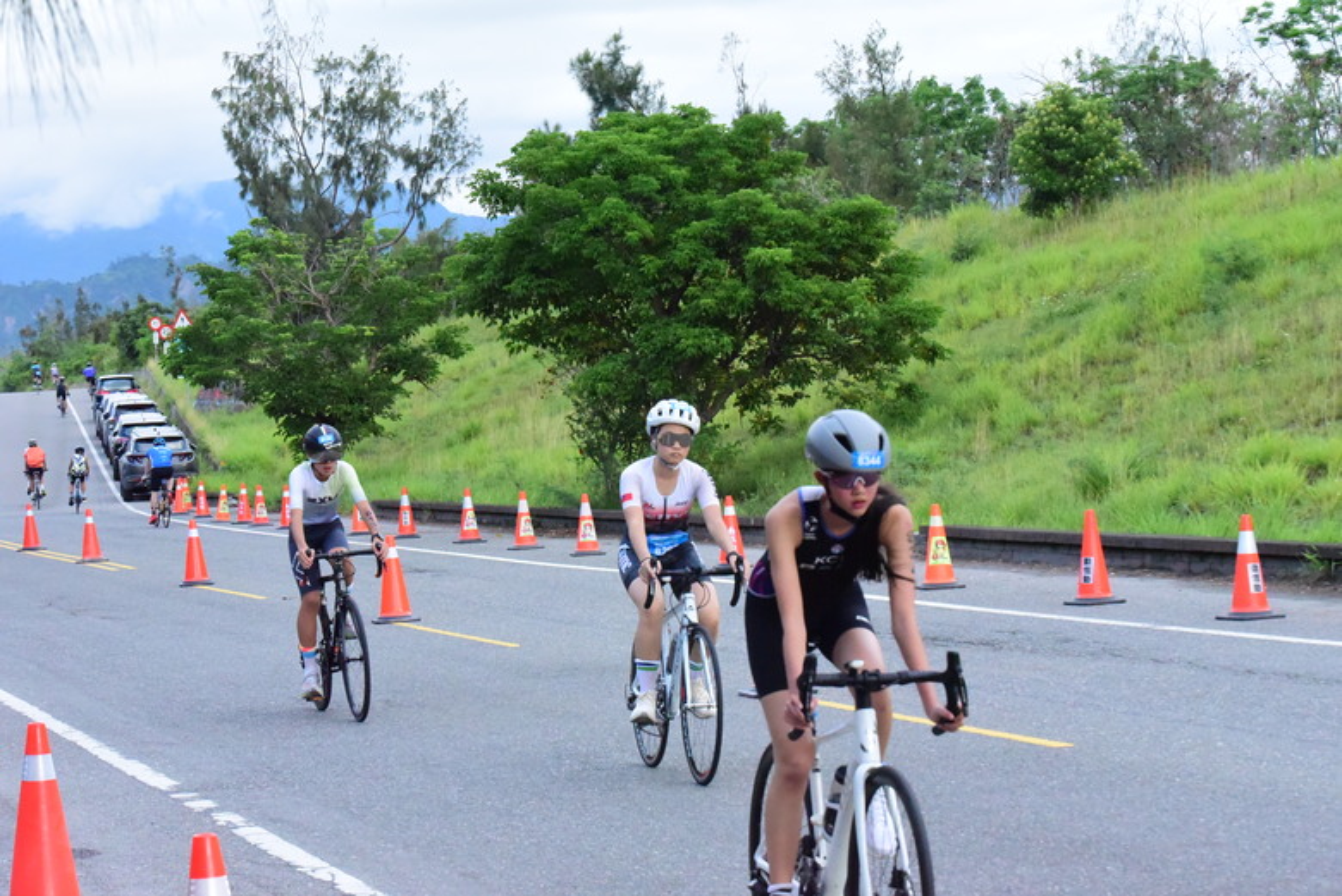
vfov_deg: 14.0
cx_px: 671
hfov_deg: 20.8
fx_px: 3655
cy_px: 448
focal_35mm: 98
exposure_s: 1/2500
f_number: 13
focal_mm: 98
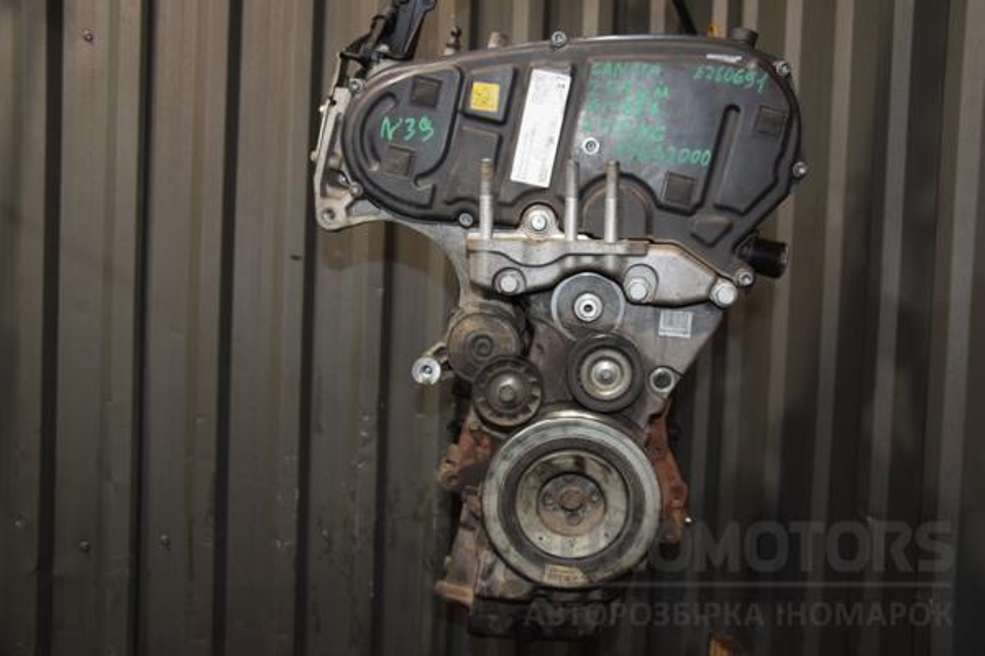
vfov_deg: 40.0
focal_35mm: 33
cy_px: 328
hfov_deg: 57.2
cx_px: 492
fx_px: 903
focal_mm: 22
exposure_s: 1/60
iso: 800
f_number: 5
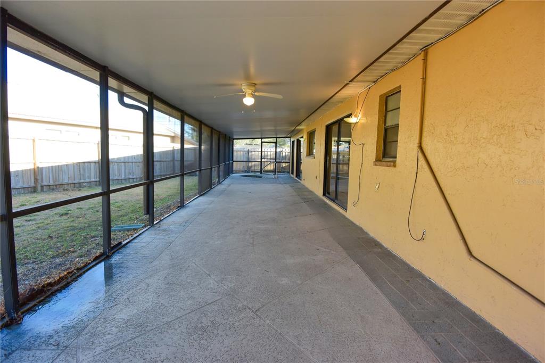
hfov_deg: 90.0
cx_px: 272
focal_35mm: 18
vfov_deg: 67.3
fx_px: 272
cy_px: 182
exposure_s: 1/80
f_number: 3.5
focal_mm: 6.7
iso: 160
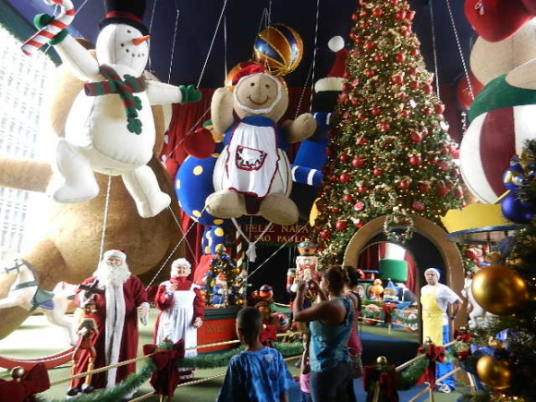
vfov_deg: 54.9
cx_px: 268
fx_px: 387
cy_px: 201
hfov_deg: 69.4
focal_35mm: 25
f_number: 3.5
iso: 250
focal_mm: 4.5
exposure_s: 1/30
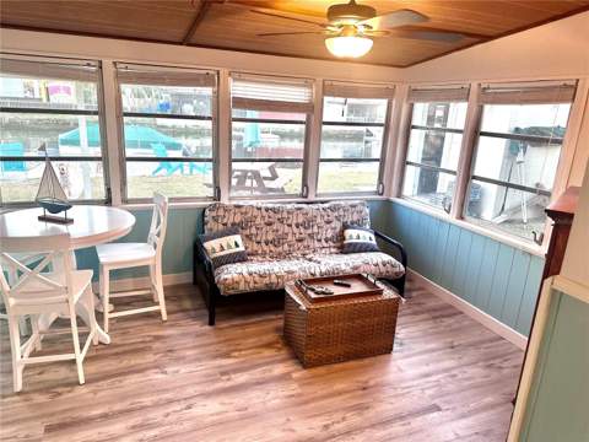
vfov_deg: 56.8
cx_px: 294
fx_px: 408
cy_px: 221
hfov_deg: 71.6
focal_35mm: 24
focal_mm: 6.86
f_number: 1.78
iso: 200
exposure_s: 1/60
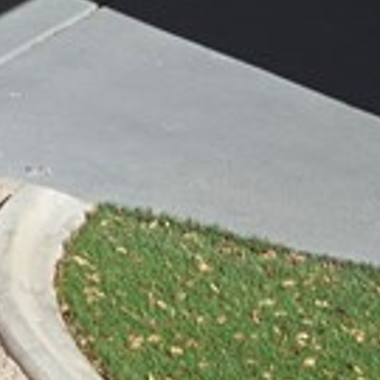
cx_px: -149
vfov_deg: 10.2
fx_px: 1913
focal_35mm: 154
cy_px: -470
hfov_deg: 11.0
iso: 25
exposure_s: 1/2094
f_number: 1.8
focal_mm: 5.4
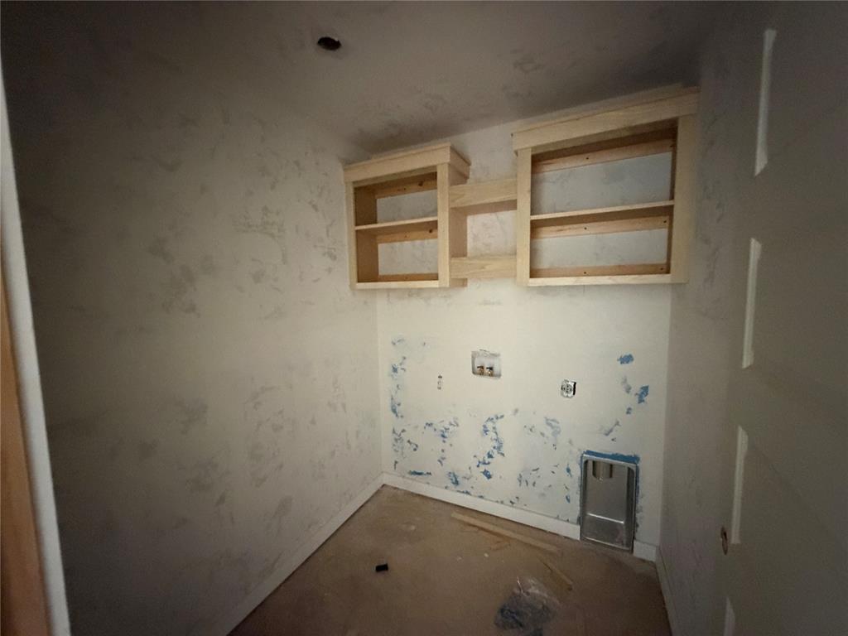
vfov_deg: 85.7
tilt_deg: -4.1
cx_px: 424
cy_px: 318
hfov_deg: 102.1
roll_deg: +2.4
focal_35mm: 14
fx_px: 343
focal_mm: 2.22
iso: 1250
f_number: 2.2
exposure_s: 1/40
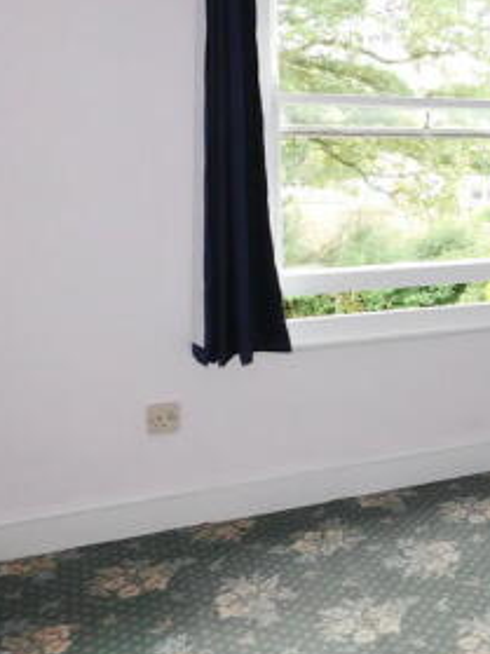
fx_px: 907
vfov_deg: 39.3
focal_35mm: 48
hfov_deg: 26.0
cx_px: 632
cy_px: 226
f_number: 3
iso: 140
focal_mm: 4
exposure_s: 1/30
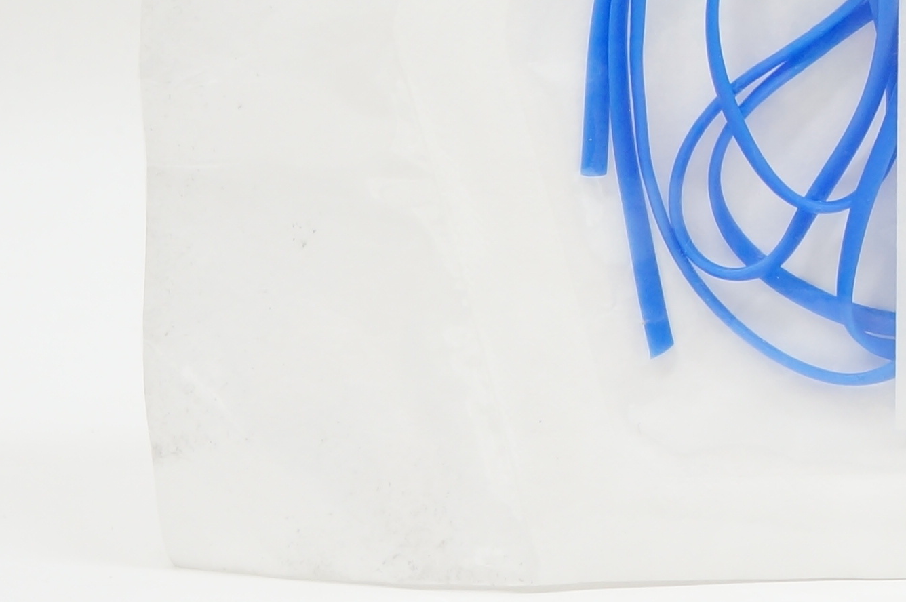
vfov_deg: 9.9
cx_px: 1480
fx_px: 3465
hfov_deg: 13.7
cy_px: -10
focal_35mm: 138
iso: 400
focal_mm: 25
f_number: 7.1
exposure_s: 1/40
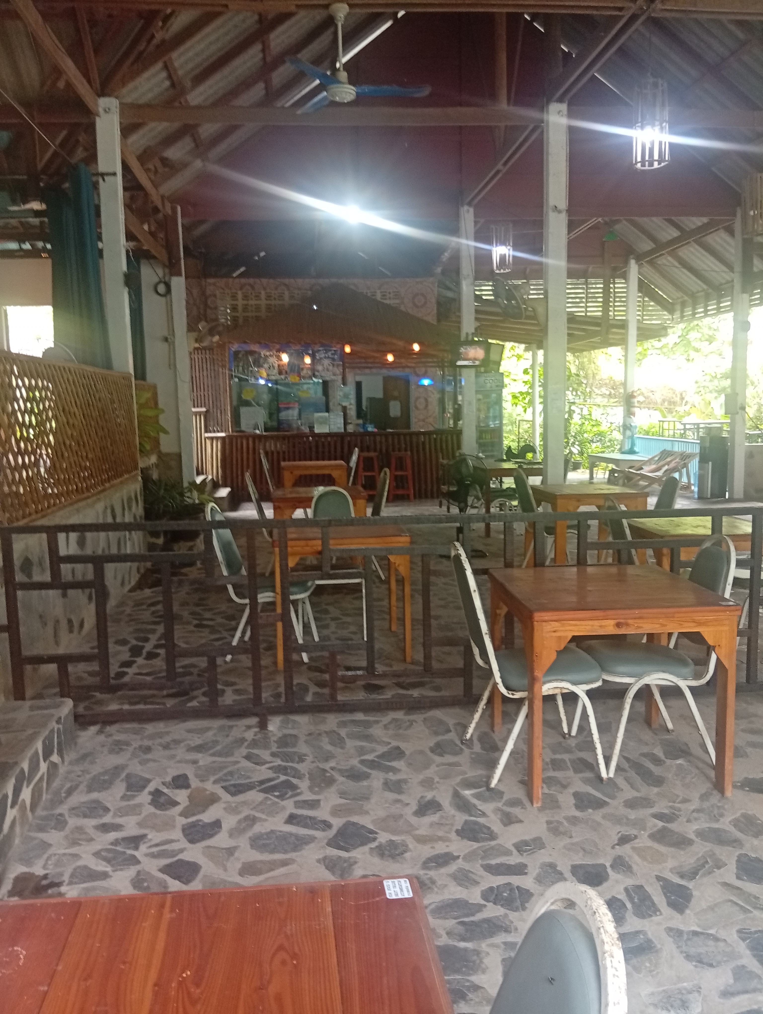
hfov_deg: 51.5
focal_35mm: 27
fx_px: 792
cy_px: 507
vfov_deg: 65.2
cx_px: 382
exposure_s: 1/50
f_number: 1.8
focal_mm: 3.84
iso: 185
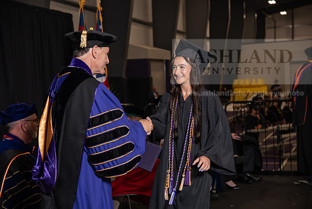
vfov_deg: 17.5
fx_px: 676
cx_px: 156
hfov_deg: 26.0
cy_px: 104
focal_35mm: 78
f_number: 5
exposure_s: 1/200
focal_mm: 78
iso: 1000
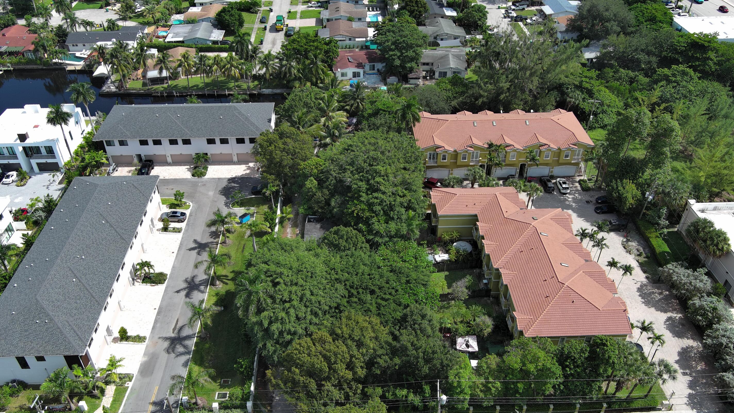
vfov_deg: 36.6
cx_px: 362
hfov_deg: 61.0
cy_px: 228
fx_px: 623
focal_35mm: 32
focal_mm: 10.57
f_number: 2.8
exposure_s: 1/1156
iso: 100
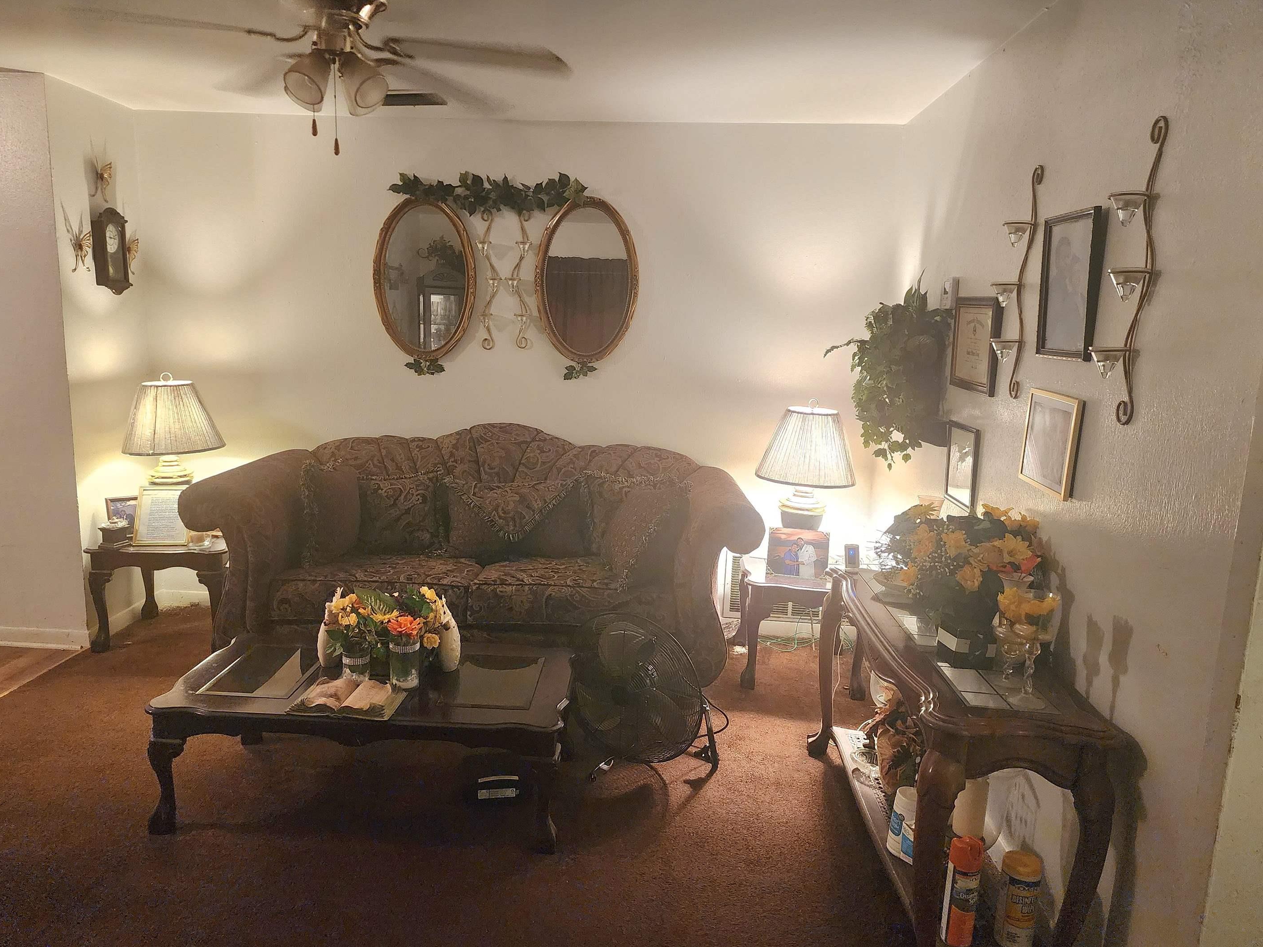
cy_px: 498
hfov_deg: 69.4
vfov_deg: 54.9
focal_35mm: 25
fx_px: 912
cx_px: 606
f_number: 1.8
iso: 640
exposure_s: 1/60.2
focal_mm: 6.4
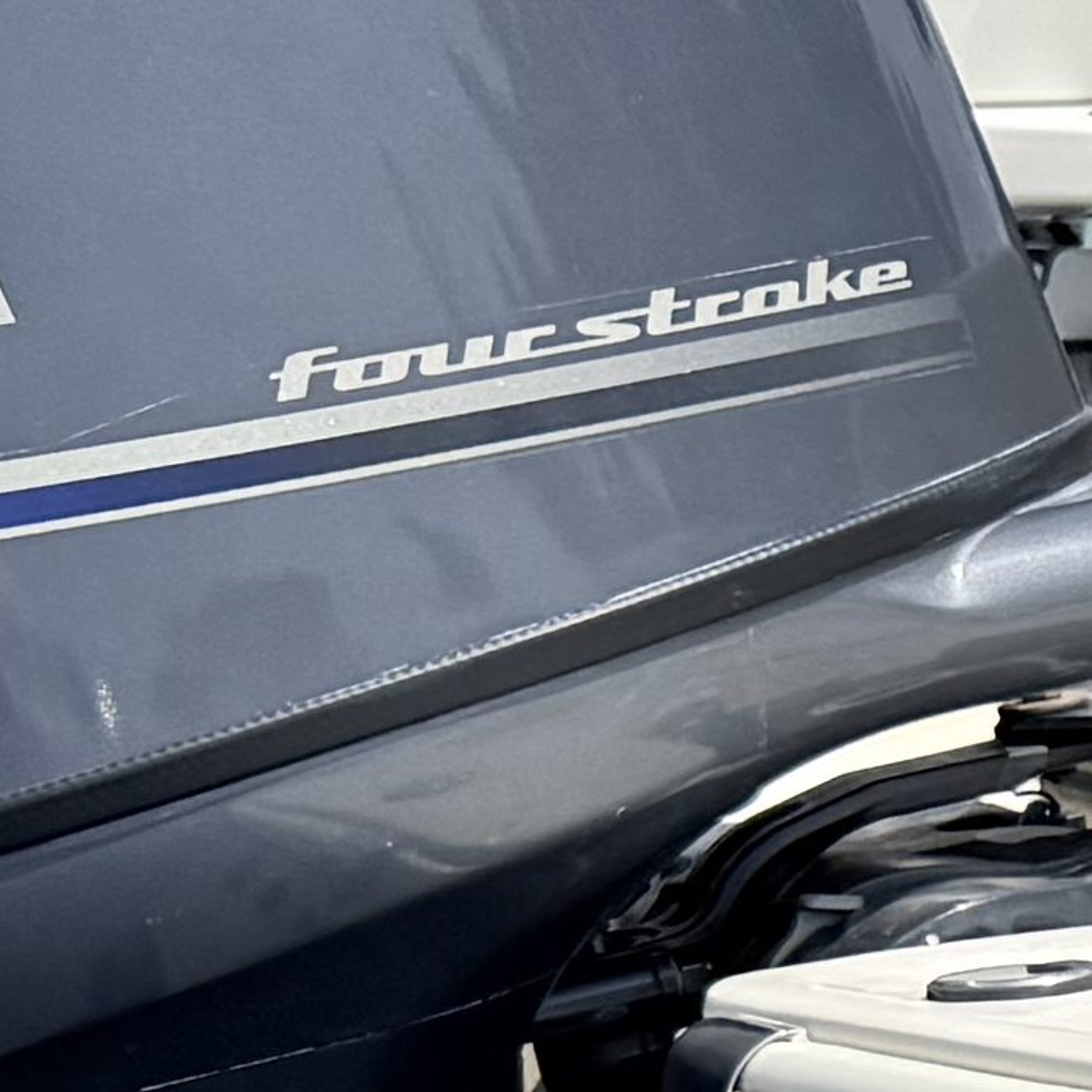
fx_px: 6174
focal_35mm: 173
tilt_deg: -8.6
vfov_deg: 9.9
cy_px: 1518
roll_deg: -2.9
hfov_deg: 8.6
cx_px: 3126
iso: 80
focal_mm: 6.76
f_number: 1.78
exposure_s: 1/7353
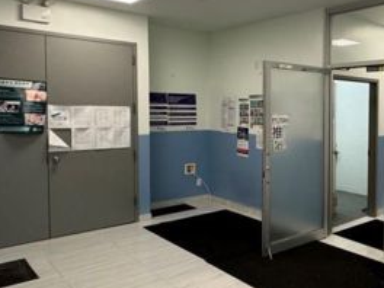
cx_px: 367
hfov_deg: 46.8
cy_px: 124
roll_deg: -1.0
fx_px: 377
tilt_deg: -2.1
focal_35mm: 34
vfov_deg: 41.7
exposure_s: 1/120
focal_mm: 2.22
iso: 200
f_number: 2.2
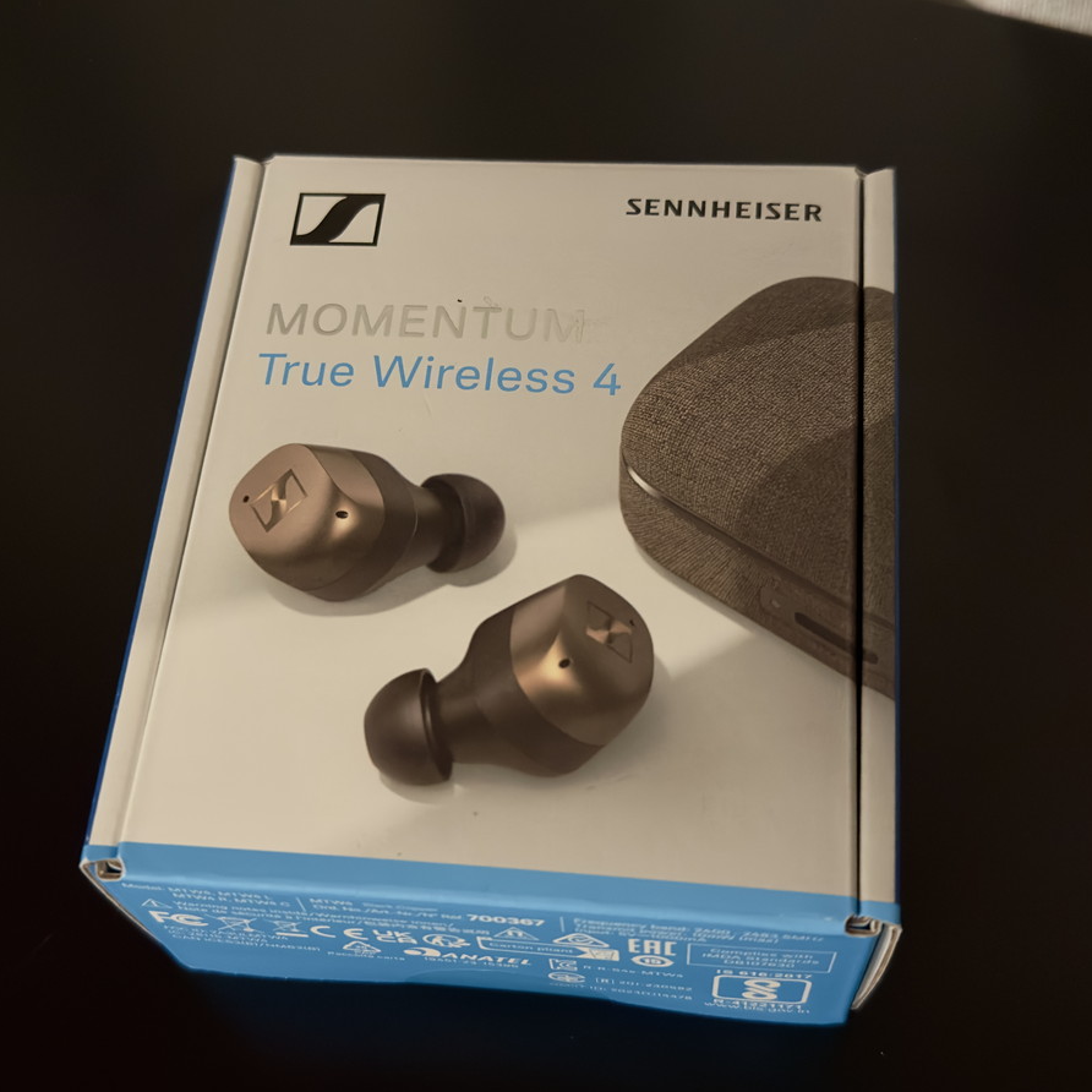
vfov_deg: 38.3
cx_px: 491
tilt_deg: -60.7
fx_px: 1570
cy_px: 550
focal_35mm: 44
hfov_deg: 38.3
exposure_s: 1/50
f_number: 1.78
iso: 320
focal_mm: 6.86
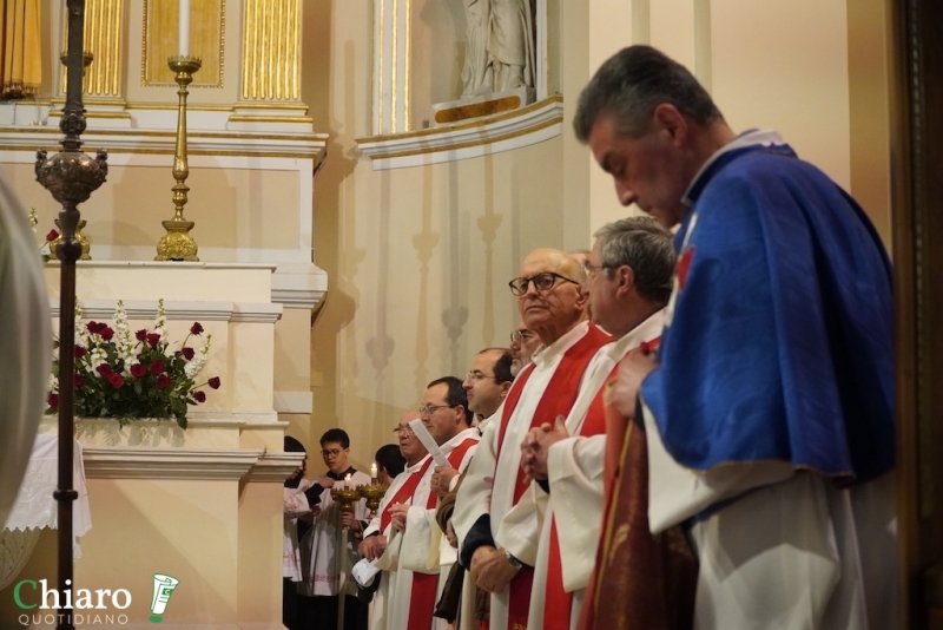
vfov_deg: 20.2
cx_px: 472
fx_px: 1769
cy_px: 315
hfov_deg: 29.9
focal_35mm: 68
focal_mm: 45
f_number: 4
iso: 3200
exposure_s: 1/200
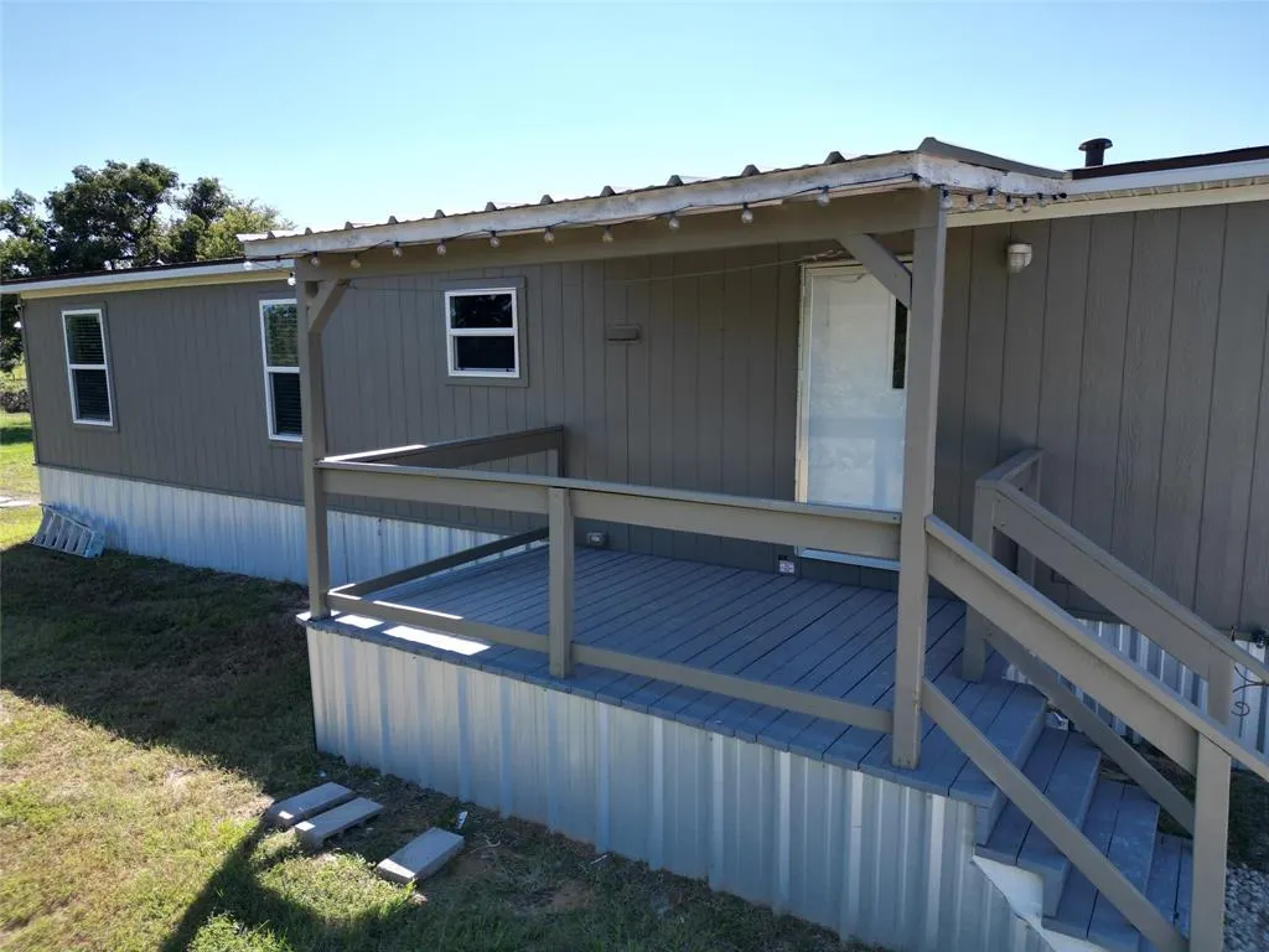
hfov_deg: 71.6
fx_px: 880
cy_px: 476
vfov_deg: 56.8
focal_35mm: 24
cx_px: 634
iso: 100
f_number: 1.7
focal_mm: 6.72
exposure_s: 1/1500
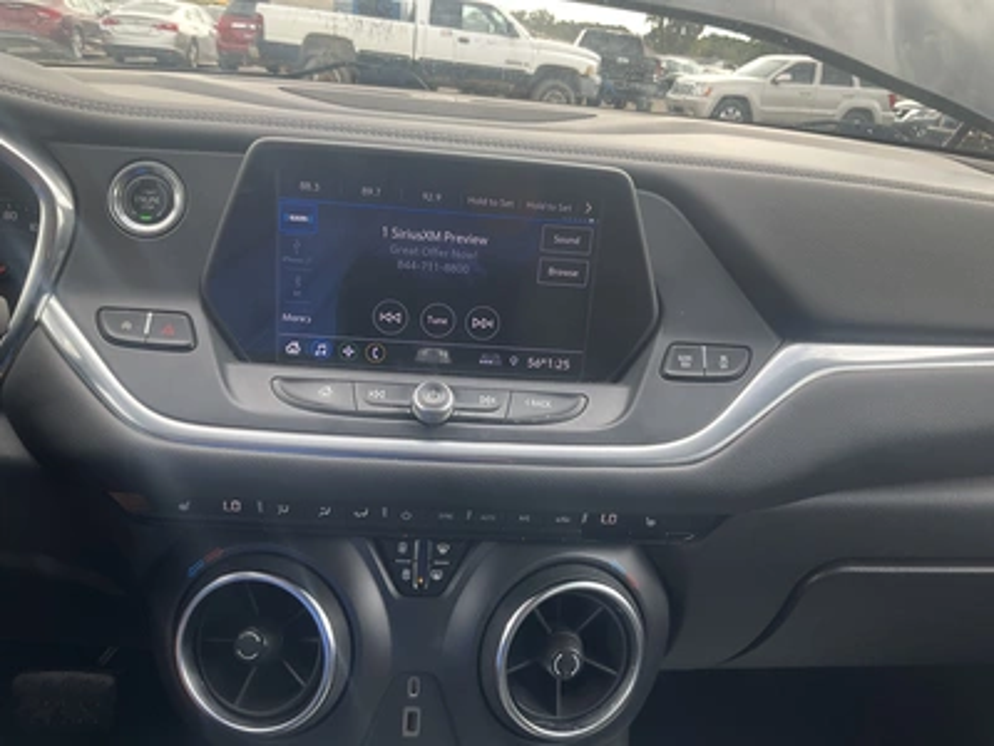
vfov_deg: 48.2
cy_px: 373
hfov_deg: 61.7
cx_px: 497
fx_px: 833
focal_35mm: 29
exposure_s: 1/122
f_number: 1.8
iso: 20
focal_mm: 3
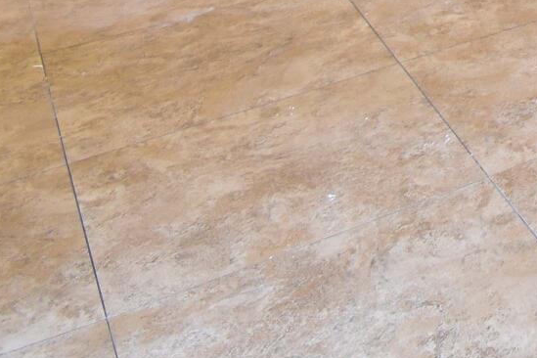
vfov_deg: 12.3
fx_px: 1223
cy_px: -560
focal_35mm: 82
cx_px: 1134
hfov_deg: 16.8
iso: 100
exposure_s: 1/10
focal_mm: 10
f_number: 5.6
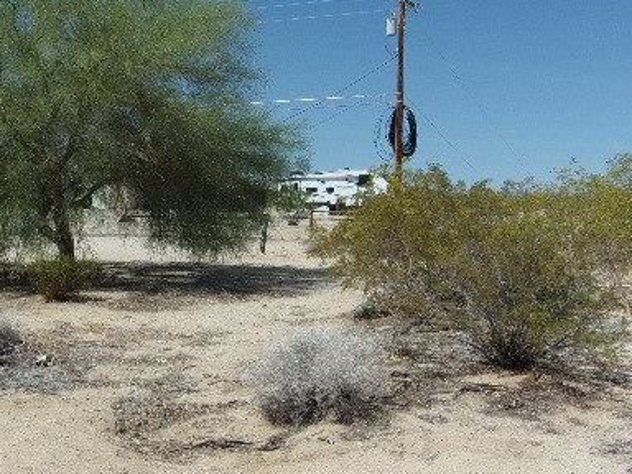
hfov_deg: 37.9
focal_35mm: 50
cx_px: 225
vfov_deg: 29.1
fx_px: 913
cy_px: 245
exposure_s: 1/170
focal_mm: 5.4
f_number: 11.67
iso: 80
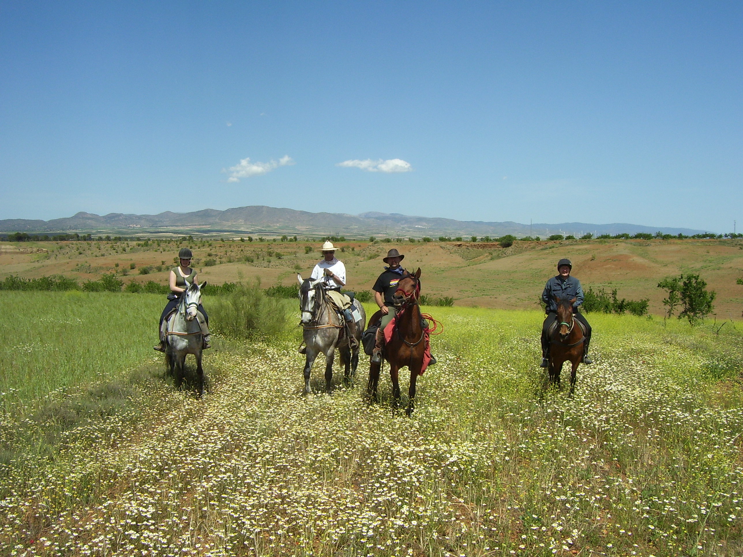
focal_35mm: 34
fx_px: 730
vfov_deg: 41.8
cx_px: 372
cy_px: 278
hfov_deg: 54.0
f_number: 4.8
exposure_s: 1/750
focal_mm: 5.6
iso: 80
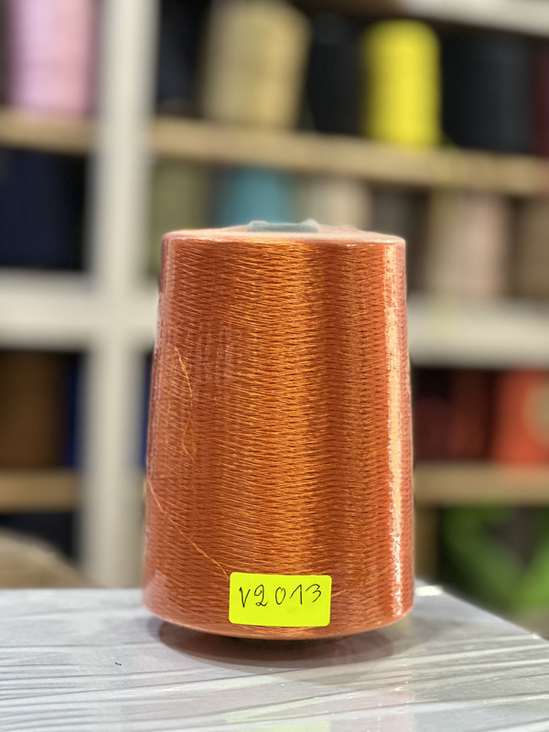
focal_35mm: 77
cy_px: 366
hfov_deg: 19.1
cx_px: 274
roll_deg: -2.7
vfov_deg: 25.3
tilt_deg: +0.1
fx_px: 1628
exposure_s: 1/33
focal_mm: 9
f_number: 2.8
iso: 200
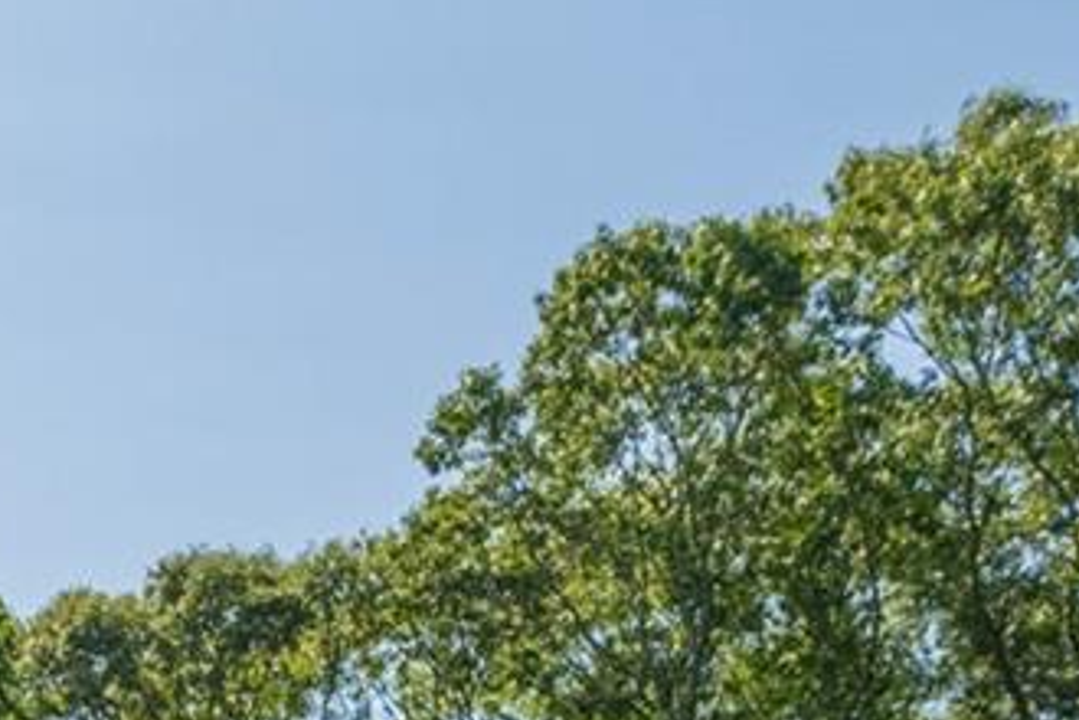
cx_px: -611
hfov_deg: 19.8
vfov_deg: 12.0
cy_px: 1834
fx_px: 2607
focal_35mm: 87
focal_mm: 14
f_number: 6.3
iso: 160
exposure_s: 1/6400
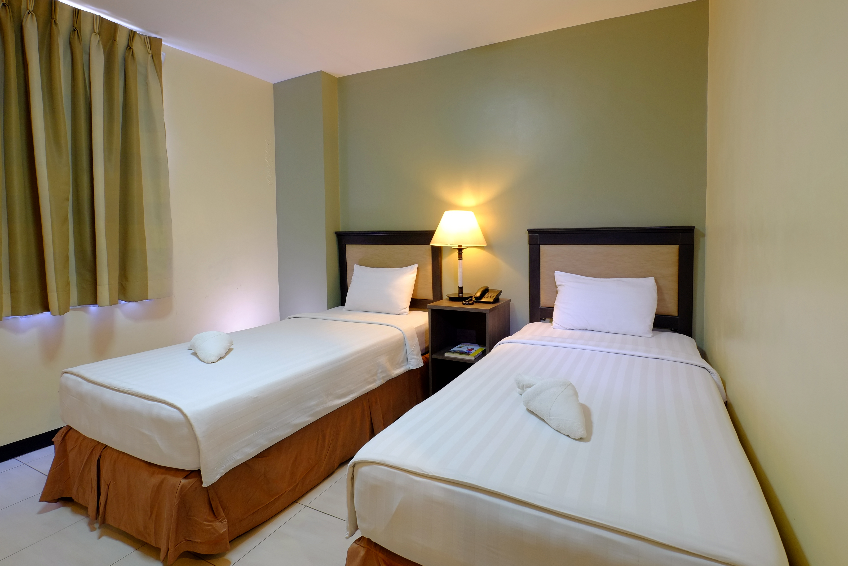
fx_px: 353
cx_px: 424
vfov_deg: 77.3
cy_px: 283
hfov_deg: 100.4
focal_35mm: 15
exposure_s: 1/2
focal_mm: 10
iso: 400
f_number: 6.4
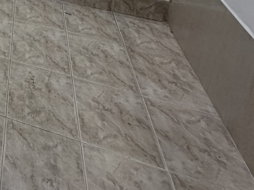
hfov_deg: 27.1
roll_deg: -0.1
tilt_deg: -12.5
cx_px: -125
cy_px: -140
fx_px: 367
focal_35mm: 50
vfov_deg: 21.1
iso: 200
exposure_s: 1/120
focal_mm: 2.22
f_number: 2.2
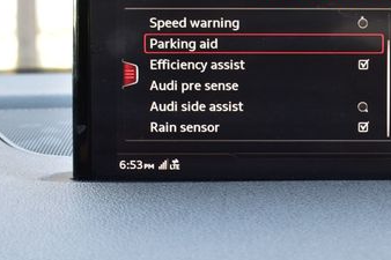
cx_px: 303
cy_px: 126
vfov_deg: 15.0
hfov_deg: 22.1
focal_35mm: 91
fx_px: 988
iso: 400
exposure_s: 1/20
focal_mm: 32
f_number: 6.3
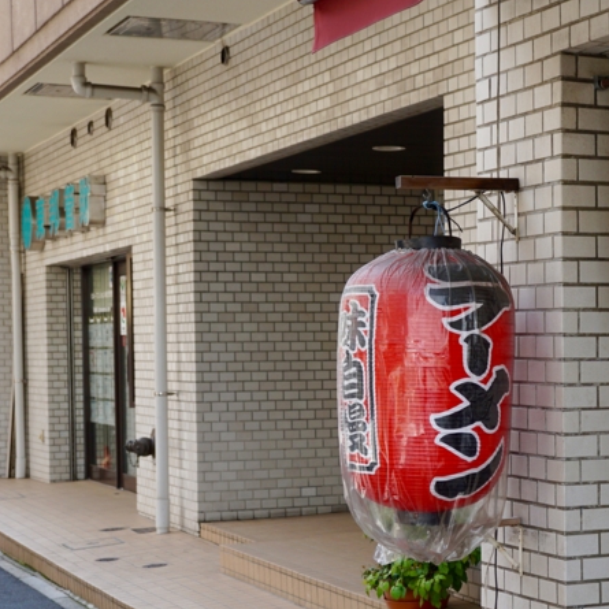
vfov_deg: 19.7
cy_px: 414
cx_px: 561
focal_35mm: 88
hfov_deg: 19.3
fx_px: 1752
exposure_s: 1/160
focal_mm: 30
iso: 125
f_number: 4
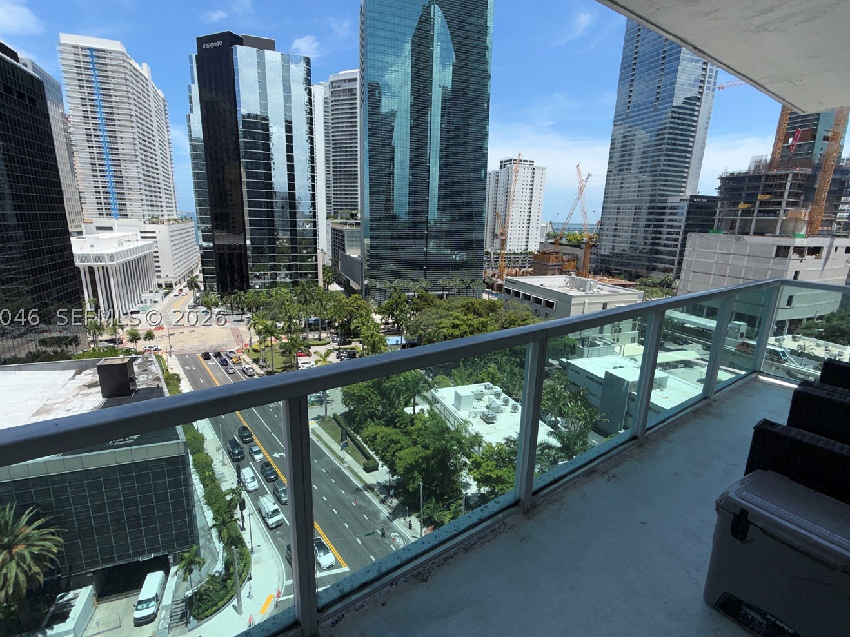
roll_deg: -1.7
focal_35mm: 17
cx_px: 424
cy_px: 317
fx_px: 417
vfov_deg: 74.7
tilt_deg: -13.2
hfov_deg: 91.0
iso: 16
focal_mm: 2.22
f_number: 2.2
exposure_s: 1/1339
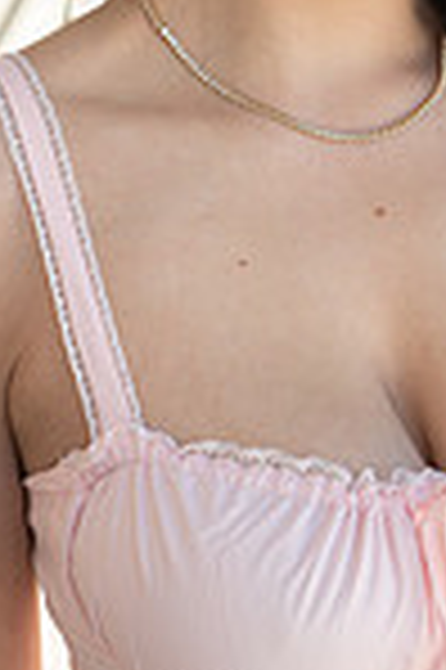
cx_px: 466
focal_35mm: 151
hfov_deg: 9.0
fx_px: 2812
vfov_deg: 13.3
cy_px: -117
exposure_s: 1/400
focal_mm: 50
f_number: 3.2
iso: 125
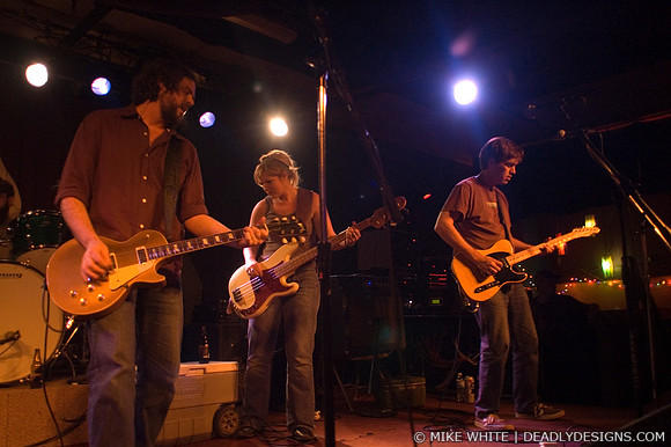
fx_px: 559
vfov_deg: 43.6
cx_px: 336
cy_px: 224
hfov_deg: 62.0
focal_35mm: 30
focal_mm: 20
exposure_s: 1/25
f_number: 2.8
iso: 800
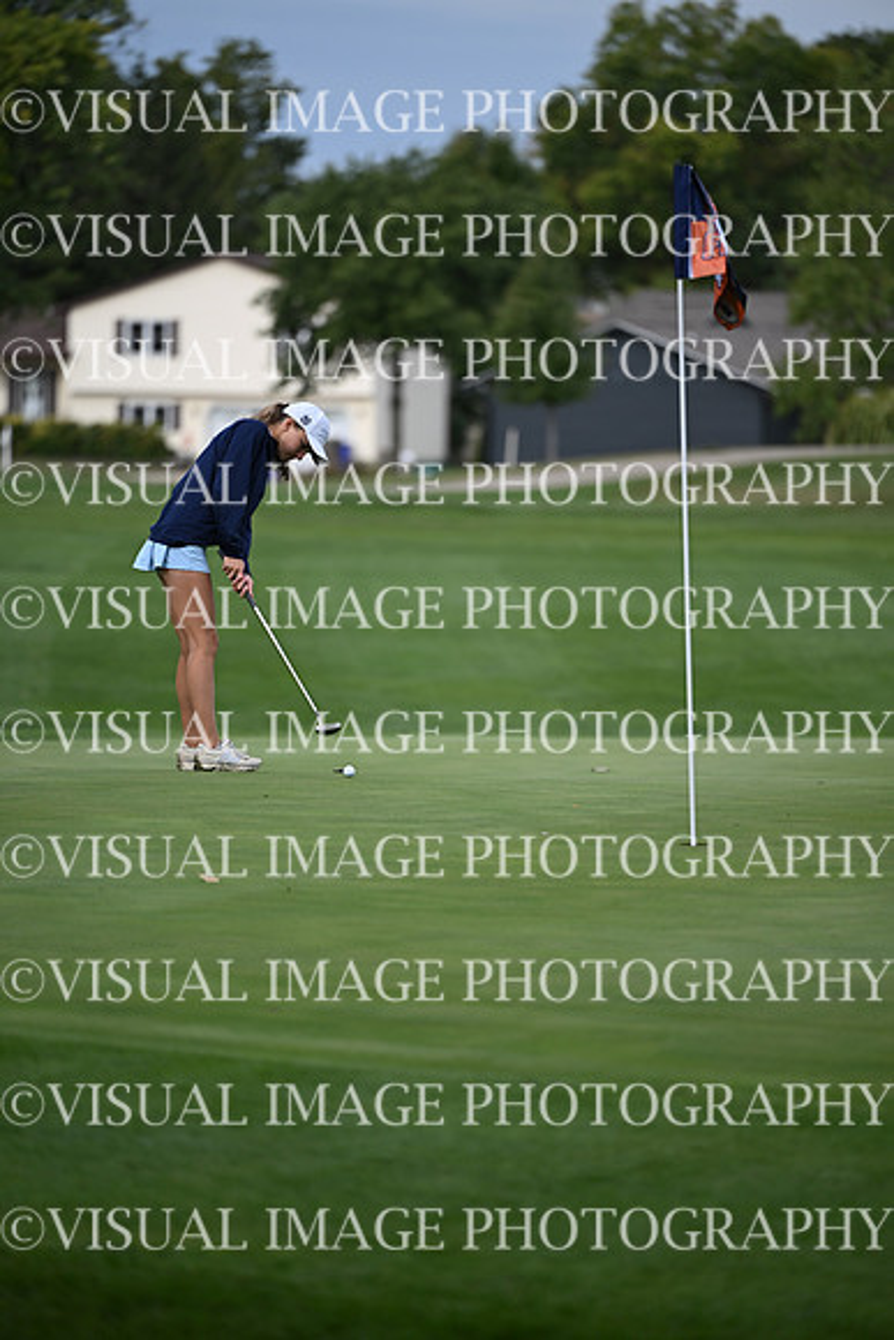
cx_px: 447
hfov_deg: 6.9
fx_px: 7445
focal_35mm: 200
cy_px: 670
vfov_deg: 10.3
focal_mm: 200
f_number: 2.8
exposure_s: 1/2000
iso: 250
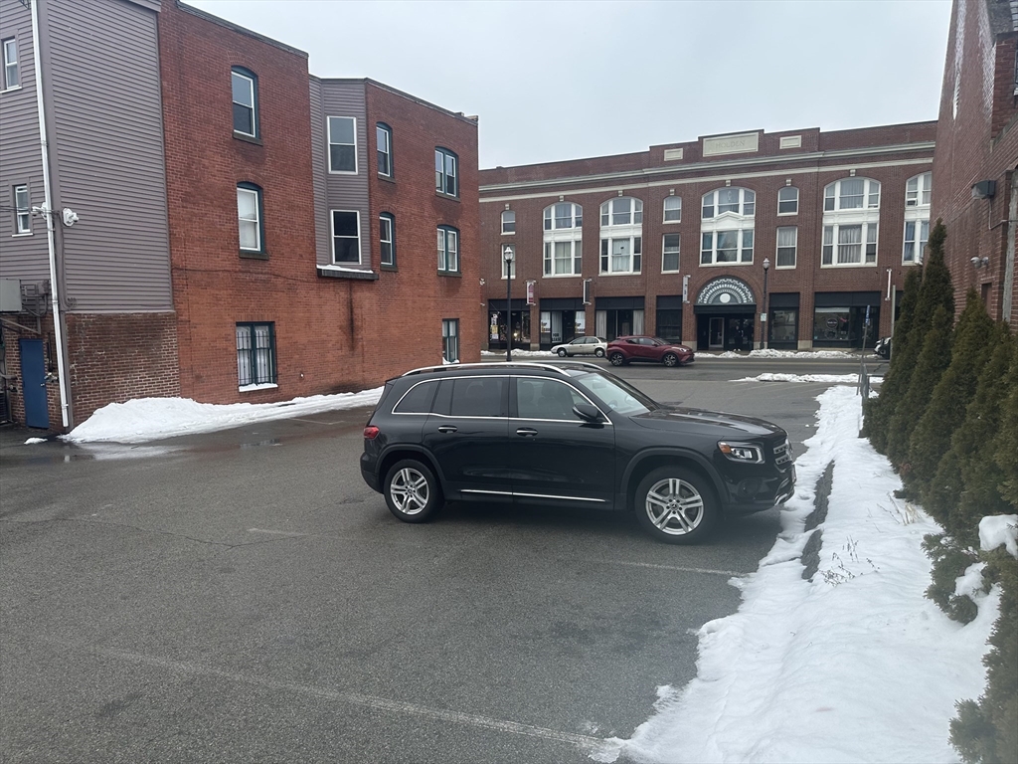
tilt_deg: -7.6
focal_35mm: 24
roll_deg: +0.9
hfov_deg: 71.6
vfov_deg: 56.8
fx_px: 706
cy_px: 382
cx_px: 509
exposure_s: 1/1083
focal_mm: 6.86
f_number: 1.78
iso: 80
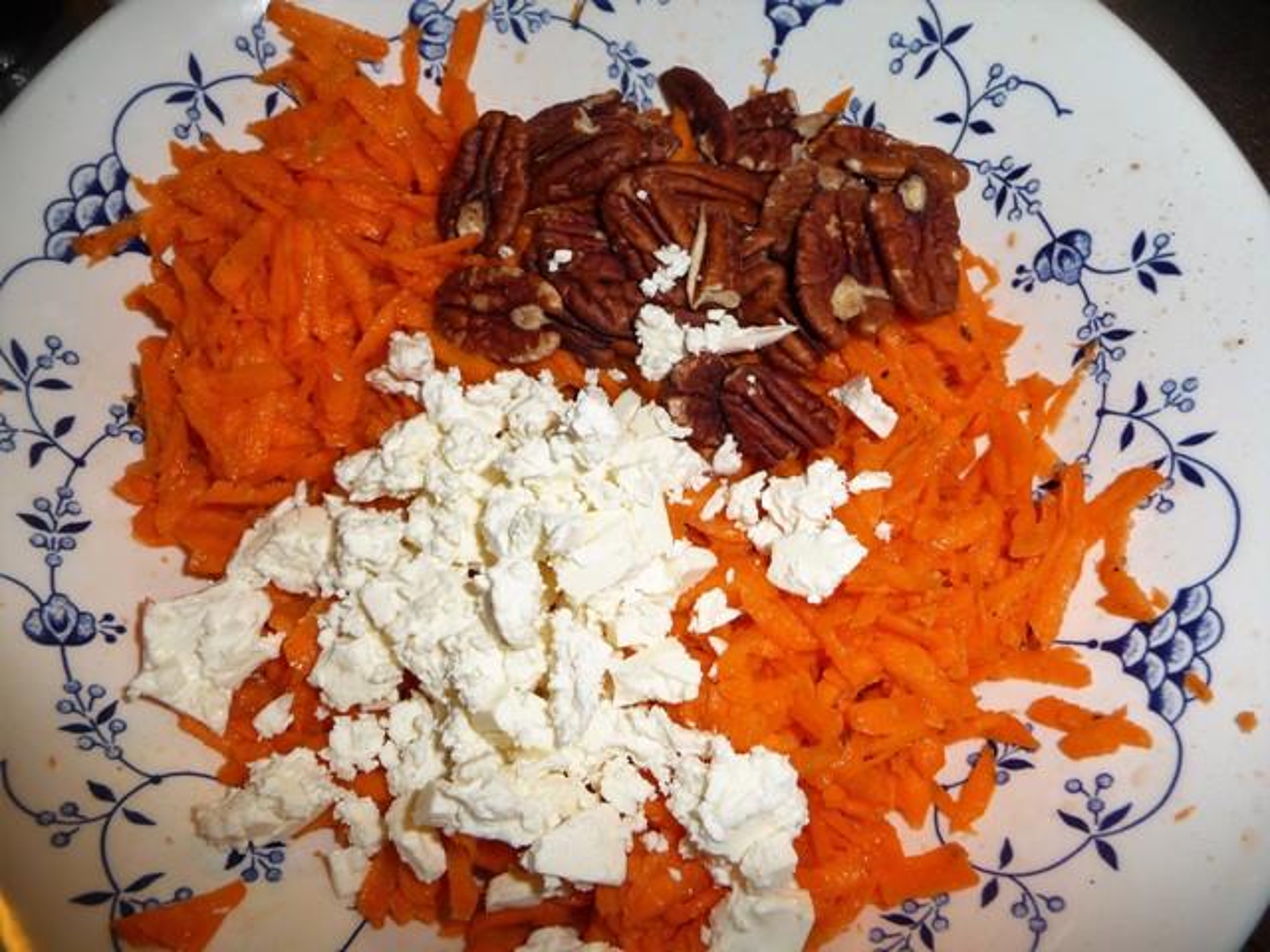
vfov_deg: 49.7
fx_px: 1027
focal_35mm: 28
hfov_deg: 63.4
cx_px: 635
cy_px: 476
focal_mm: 4.7
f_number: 3.3
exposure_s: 1/30
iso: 100
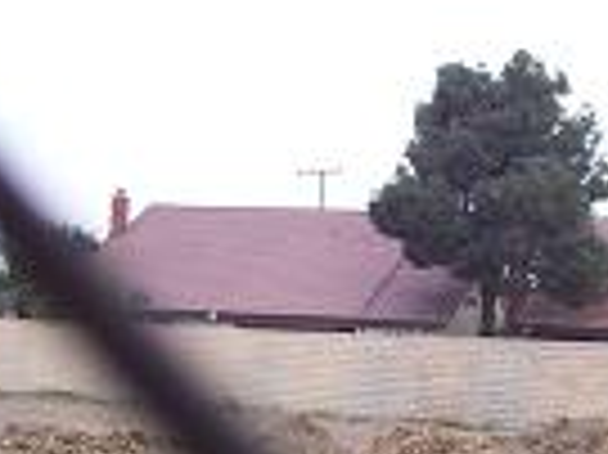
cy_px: 436
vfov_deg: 15.0
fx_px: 1702
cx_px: 504
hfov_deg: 20.0
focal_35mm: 97
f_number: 2.7
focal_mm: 5.6
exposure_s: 1/250
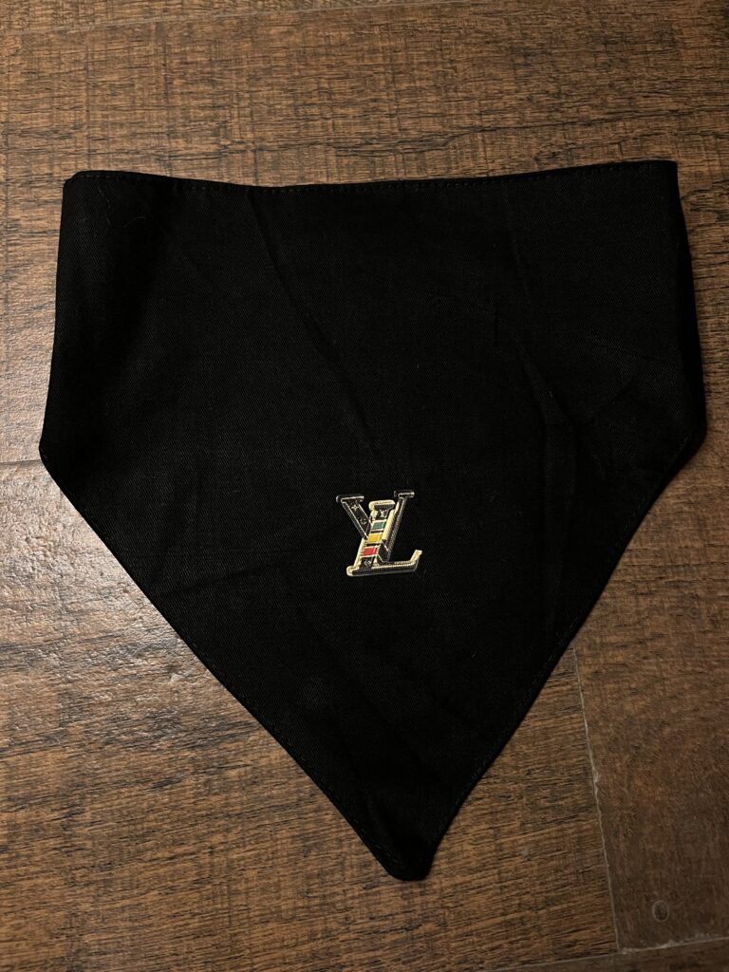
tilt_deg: -78.7
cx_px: 364
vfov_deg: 67.3
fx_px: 730
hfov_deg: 53.1
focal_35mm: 26
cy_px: 486
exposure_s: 1/33
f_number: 1.6
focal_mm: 5.1
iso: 400
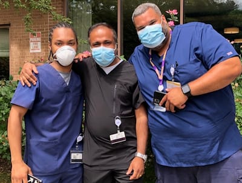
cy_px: 92
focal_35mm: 28
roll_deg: +0.4
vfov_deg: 50.0
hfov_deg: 63.3
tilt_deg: -1.6
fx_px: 196
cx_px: 121
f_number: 1.8
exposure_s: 1/318
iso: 20
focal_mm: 3.99
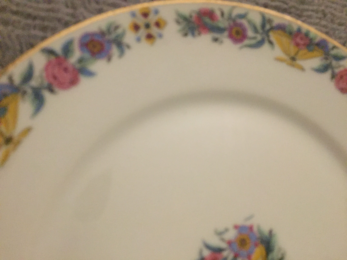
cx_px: 174
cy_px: 130
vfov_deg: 48.2
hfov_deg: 61.7
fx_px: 291
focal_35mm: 29
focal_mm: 4.15
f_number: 2.2
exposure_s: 1/17
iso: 400
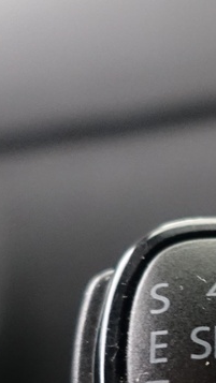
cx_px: 357
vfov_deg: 18.4
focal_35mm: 114
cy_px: 365
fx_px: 1160
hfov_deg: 10.2
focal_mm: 8.8
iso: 1000
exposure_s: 1/6
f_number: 2.5
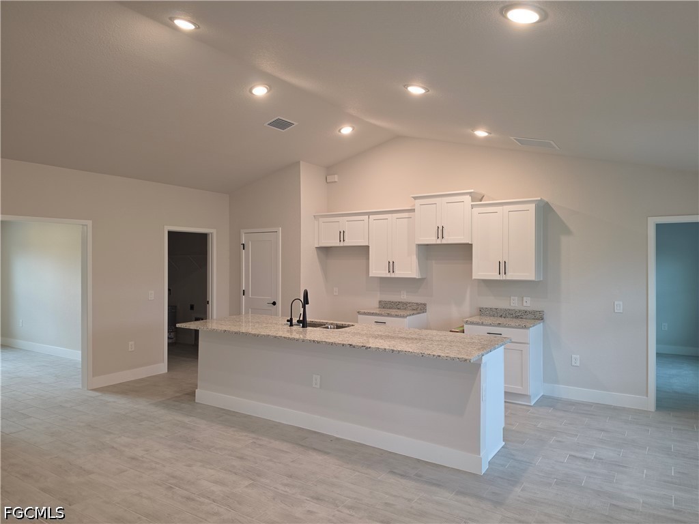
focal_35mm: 23
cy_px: 262
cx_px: 350
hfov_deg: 73.9
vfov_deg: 58.9
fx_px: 464
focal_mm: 6.5
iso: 100
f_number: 1.4
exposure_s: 1/120
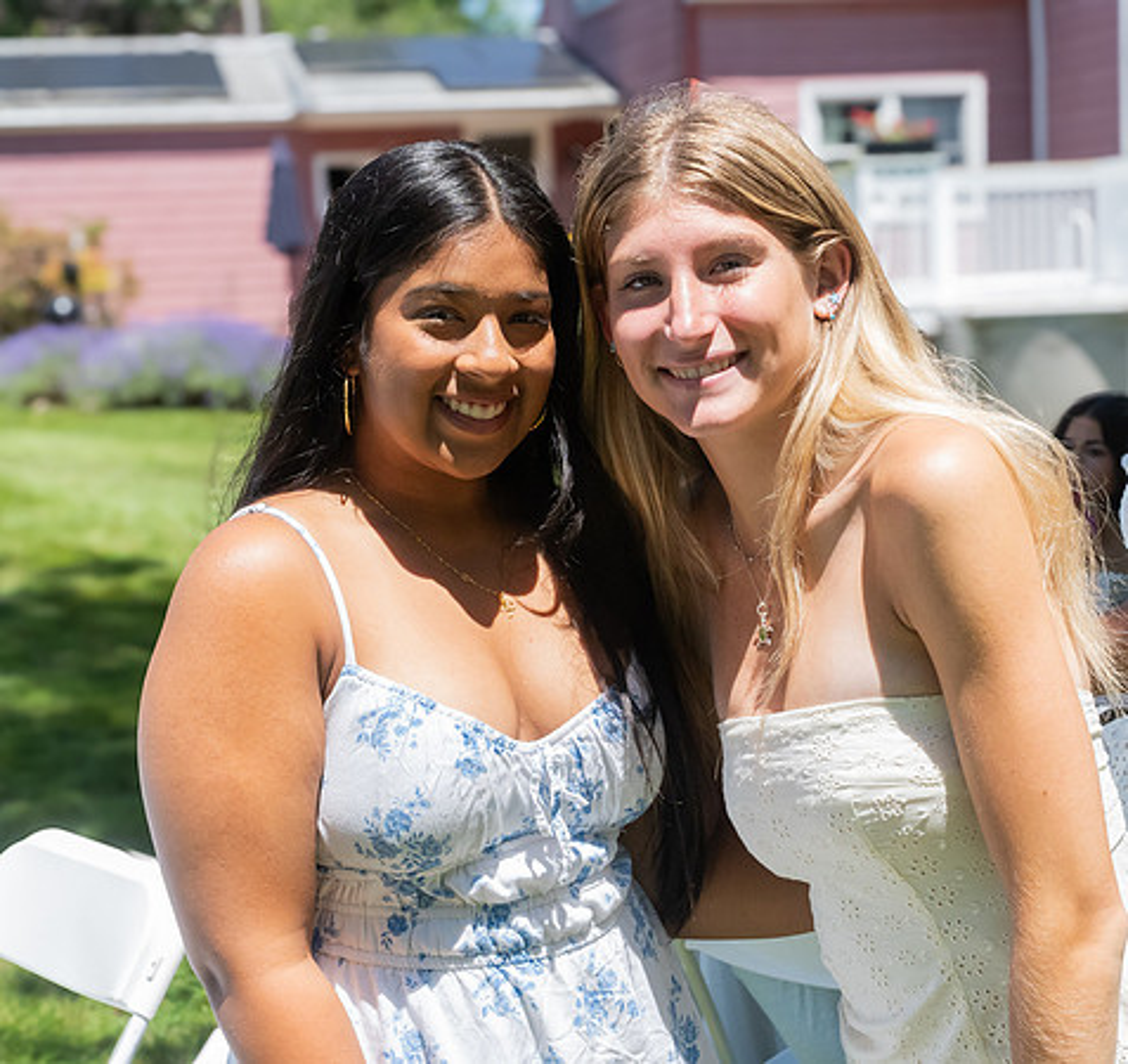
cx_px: 549
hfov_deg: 27.2
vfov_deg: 25.7
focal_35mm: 65
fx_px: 2329
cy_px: 532
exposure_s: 1/2000
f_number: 8
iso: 2000
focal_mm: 35
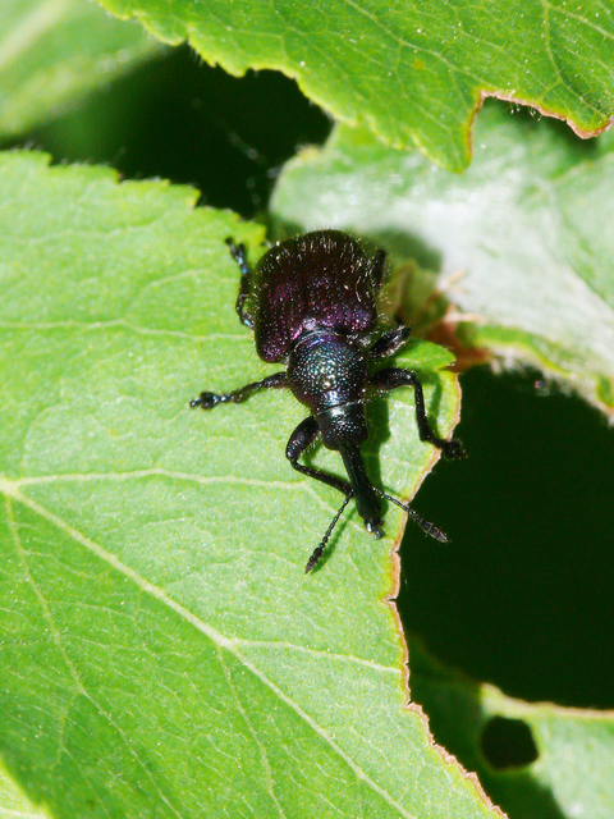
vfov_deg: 4.7
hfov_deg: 3.5
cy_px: 410
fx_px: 9933
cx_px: 307
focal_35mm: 420
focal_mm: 88.8
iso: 200
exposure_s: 1/200
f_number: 11
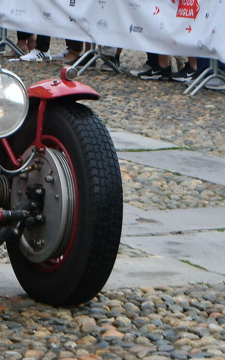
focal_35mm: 216
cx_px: -111
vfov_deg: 9.6
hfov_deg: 6.0
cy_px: -11
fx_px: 2119
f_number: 7.1
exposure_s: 1/100
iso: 200
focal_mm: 44
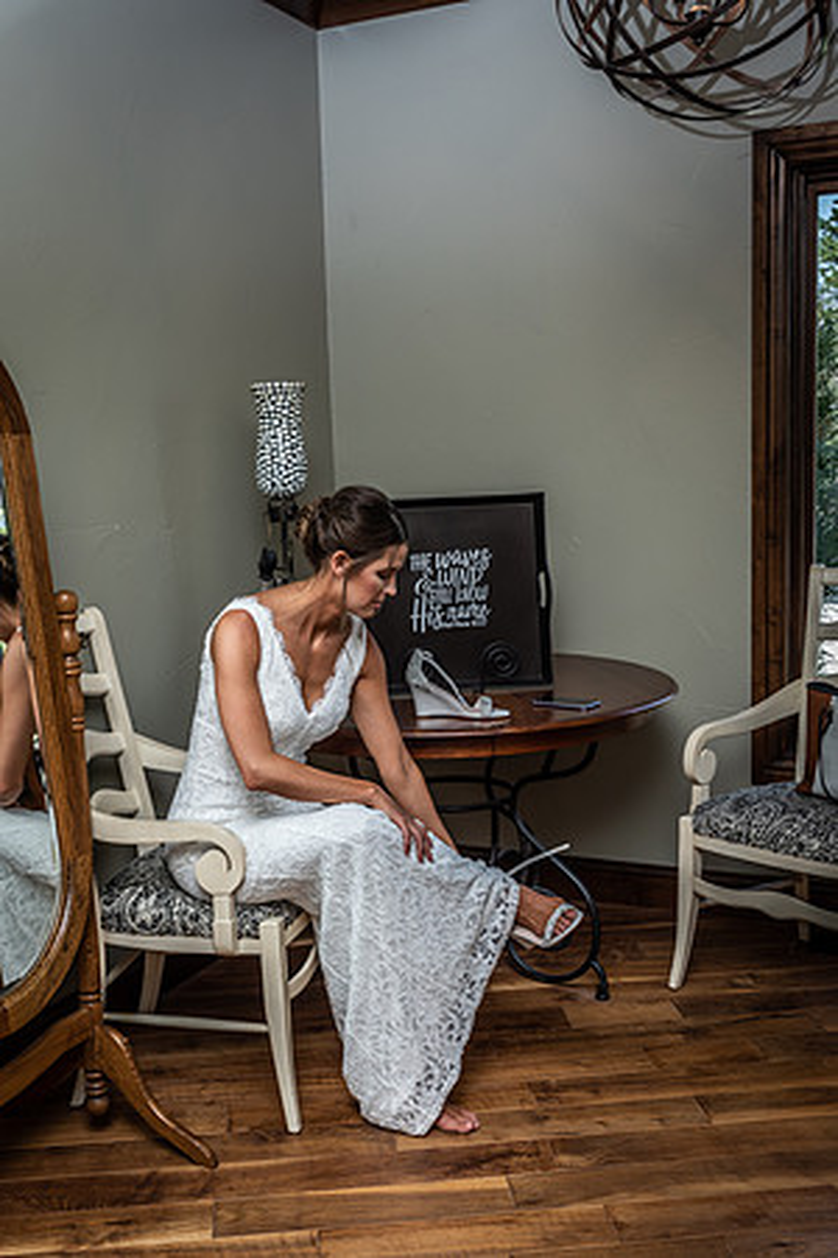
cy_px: 629
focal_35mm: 40
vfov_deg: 48.5
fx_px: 1397
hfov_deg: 33.4
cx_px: 419
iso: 160
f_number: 4.5
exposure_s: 1/200
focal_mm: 40
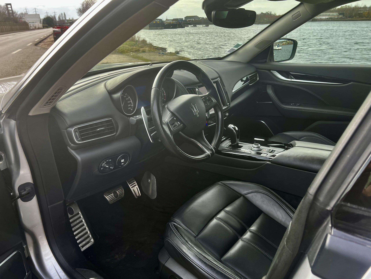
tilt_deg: -22.2
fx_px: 279
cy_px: 140
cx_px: 186
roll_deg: +1.6
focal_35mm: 26
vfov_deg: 53.1
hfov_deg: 67.3
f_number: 1.5
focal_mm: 5.7
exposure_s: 1/397
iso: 50
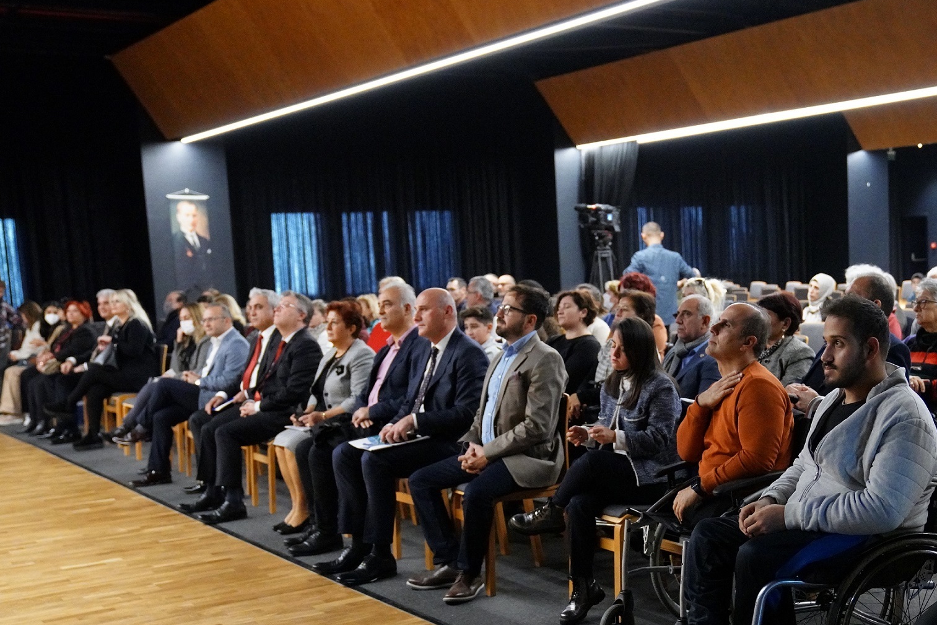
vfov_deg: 27.3
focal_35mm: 49
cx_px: 607
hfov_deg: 40.0
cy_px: 437
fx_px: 1275
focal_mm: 33
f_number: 2.8
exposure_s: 1/160
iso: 8000
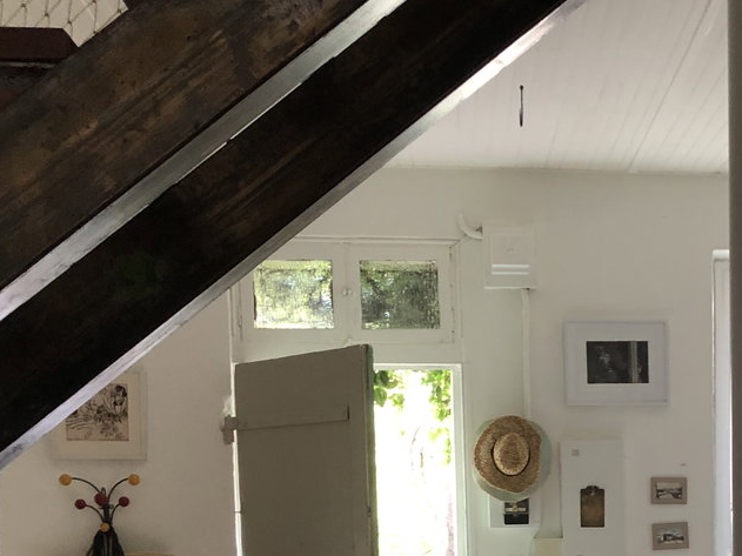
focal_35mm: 71
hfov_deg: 26.6
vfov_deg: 19.7
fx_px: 1522
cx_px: 643
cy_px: 630
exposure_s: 1/15
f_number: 1.8
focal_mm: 3.99
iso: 50
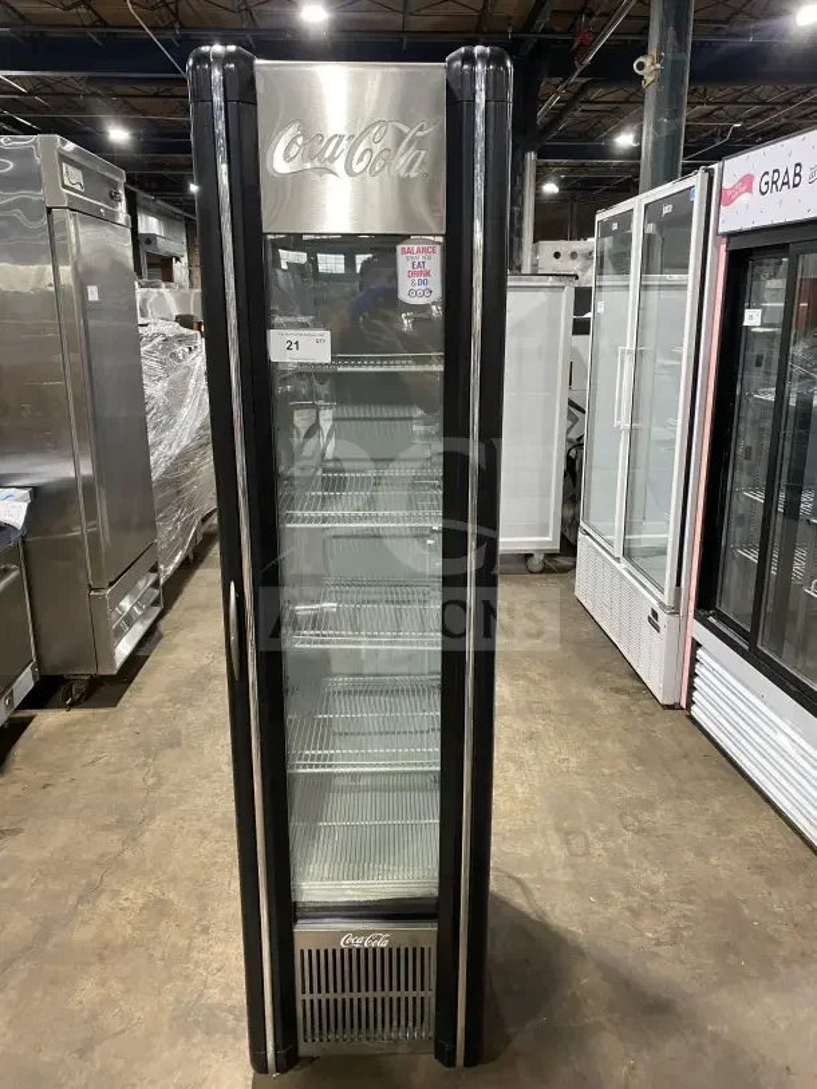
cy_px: 544
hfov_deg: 53.1
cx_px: 408
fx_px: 818
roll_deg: +0.1
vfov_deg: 67.3
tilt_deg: -13.8
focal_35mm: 26
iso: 320
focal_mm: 4.25
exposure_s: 1/60
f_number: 1.8
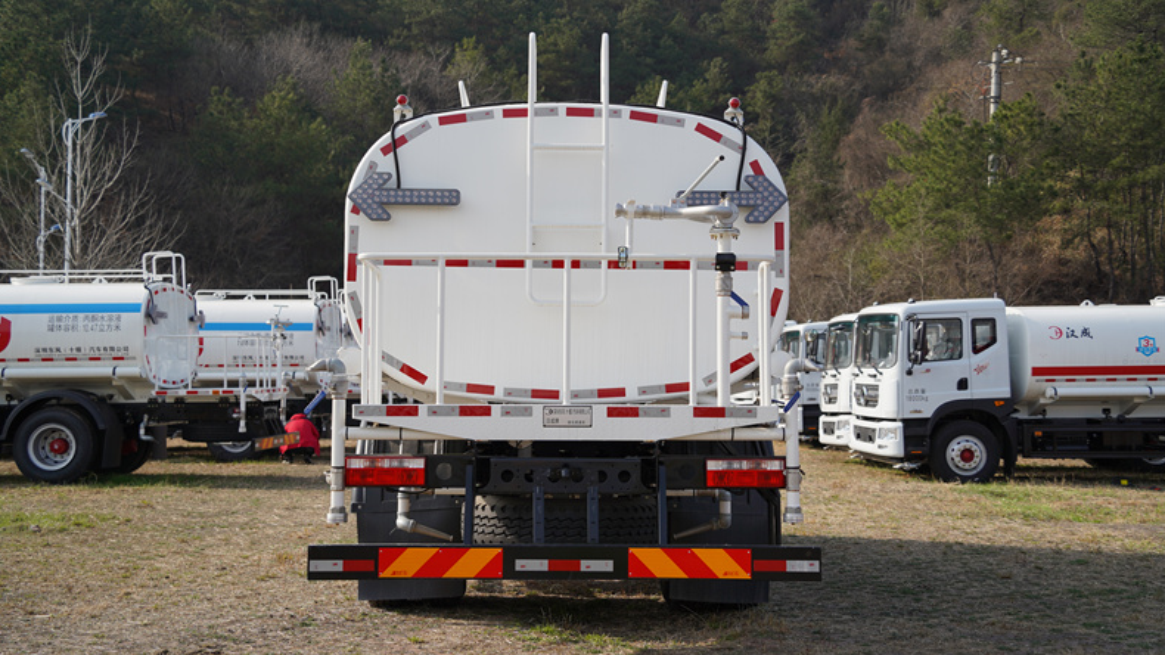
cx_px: 580
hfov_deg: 39.9
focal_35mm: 52
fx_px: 1606
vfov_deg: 23.0
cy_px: 322
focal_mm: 49
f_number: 3.5
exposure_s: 1/800
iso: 100
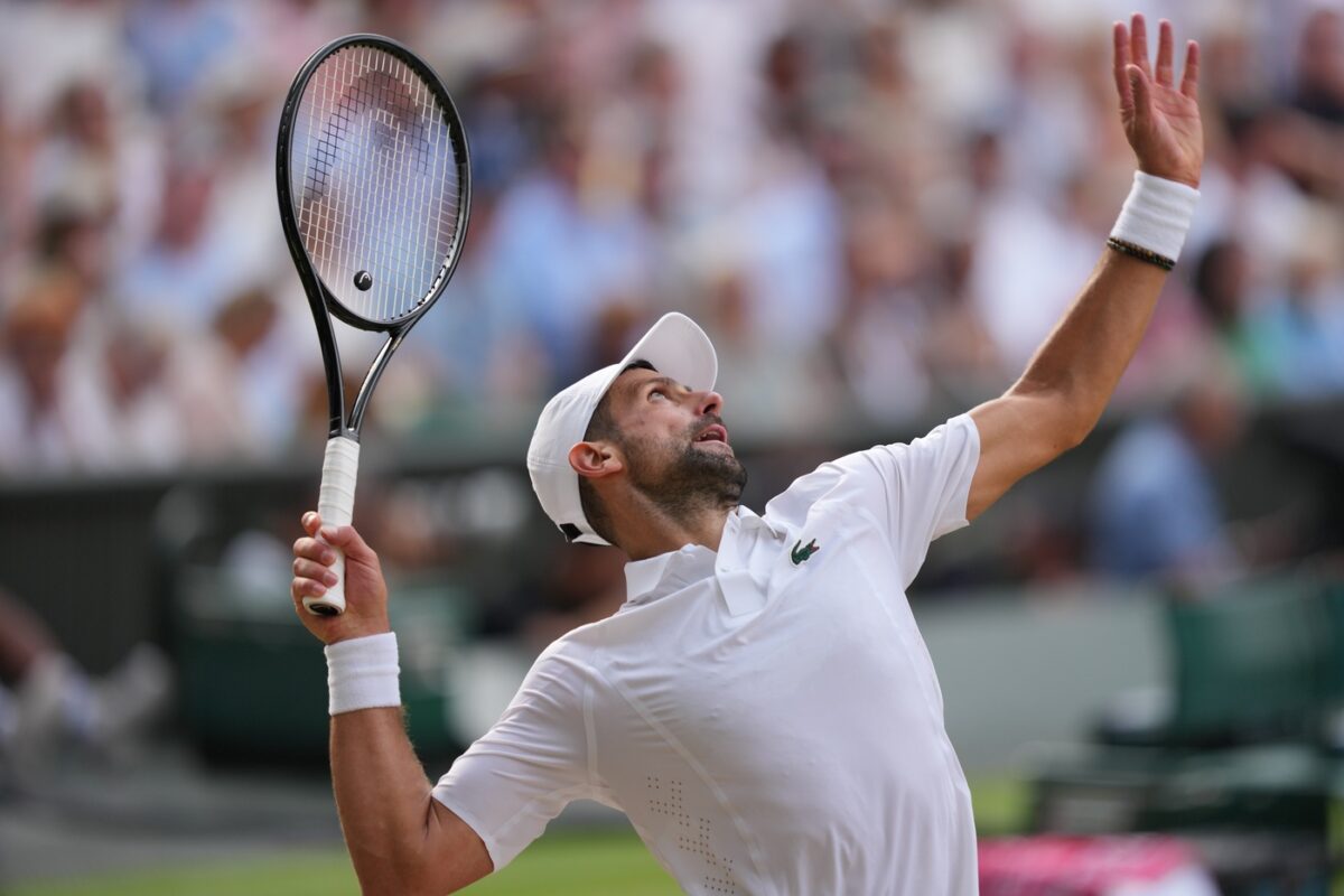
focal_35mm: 400
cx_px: 672
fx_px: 14932
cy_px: 448
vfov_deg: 3.4
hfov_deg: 5.2
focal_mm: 400
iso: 400
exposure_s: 1/1250
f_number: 2.8
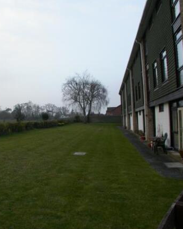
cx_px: 54
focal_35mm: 50
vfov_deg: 37.3
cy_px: 115
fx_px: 338
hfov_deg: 29.9
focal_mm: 7.85
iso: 100
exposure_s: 1/130
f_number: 4.2
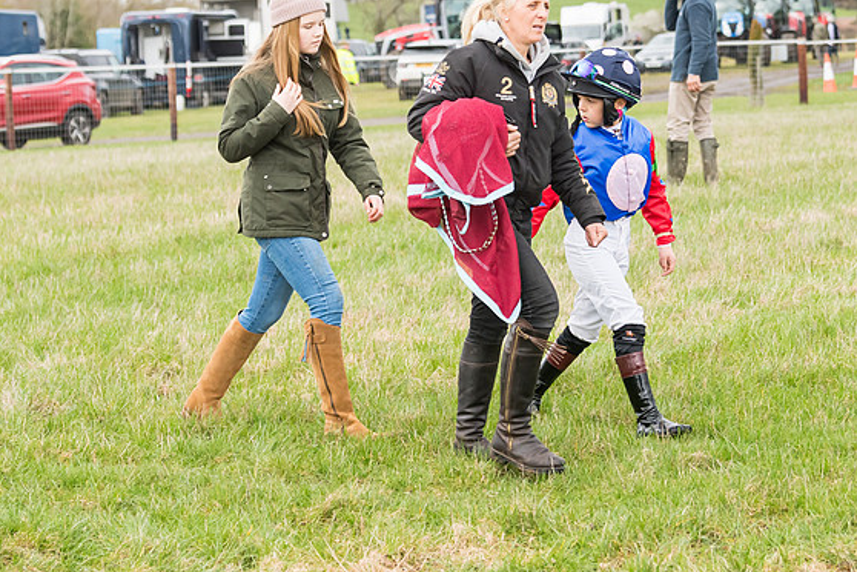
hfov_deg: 16.1
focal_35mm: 127
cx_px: 426
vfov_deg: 10.8
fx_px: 3023
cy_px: 235
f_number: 4
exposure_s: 1/1250
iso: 400
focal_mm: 70
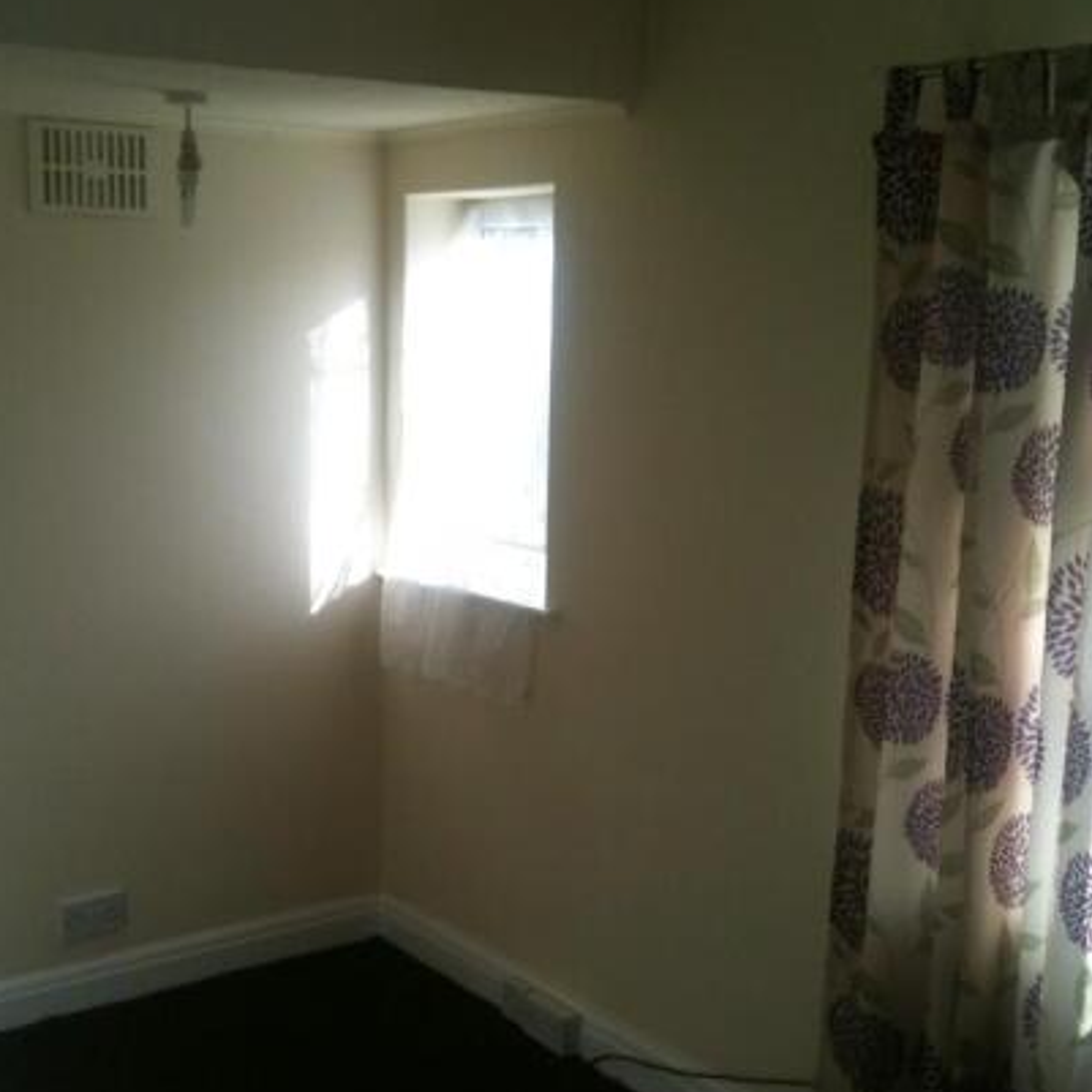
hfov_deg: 37.5
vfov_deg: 37.6
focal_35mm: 45
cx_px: 472
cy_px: 551
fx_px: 1606
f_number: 2.8
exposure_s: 1/221
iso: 64
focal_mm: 3.85
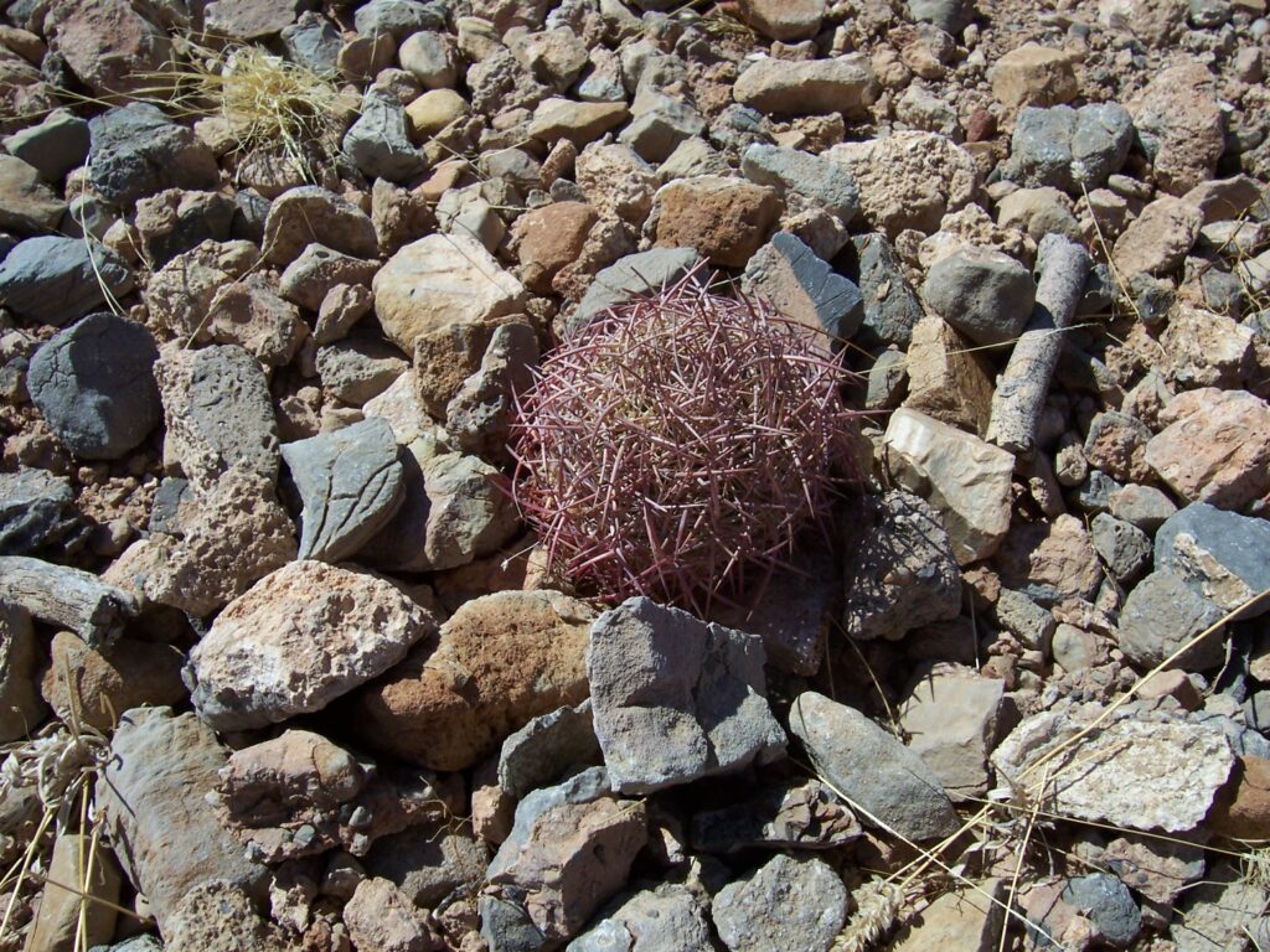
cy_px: 476
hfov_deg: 54.0
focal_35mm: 34
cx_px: 635
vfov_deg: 41.8
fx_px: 1247
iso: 80
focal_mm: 5.6
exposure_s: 1/1000
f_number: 5.6
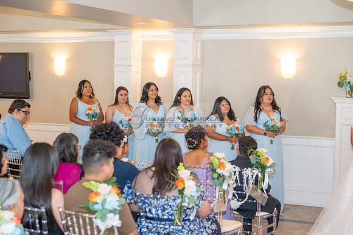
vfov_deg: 19.5
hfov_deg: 28.8
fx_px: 687
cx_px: 176
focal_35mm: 70
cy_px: 118
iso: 1250
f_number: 3.2
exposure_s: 1/200
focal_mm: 70
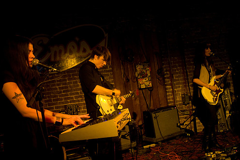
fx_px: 233
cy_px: 87
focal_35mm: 35
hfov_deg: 54.4
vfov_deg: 37.9
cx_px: 113
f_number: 2.8
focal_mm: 20
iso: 1000
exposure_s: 1/60
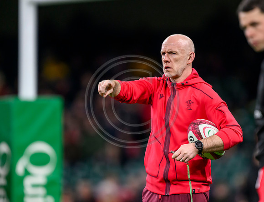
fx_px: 5099
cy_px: 93
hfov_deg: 3.0
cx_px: 164
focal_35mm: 664
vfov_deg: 2.3
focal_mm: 560
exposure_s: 1/1250
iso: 5000
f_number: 4
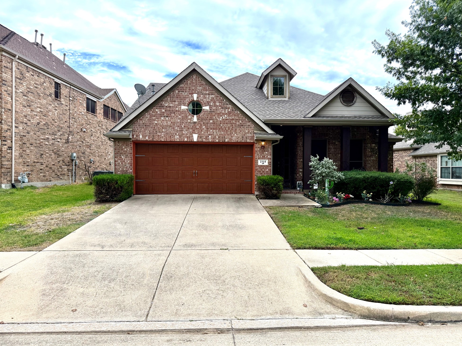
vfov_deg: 54.9
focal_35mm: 25
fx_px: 334
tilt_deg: -0.1
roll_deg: +0.7
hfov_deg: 69.4
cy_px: 173
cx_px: 238
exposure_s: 1/1292
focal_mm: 6.76
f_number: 1.78
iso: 100
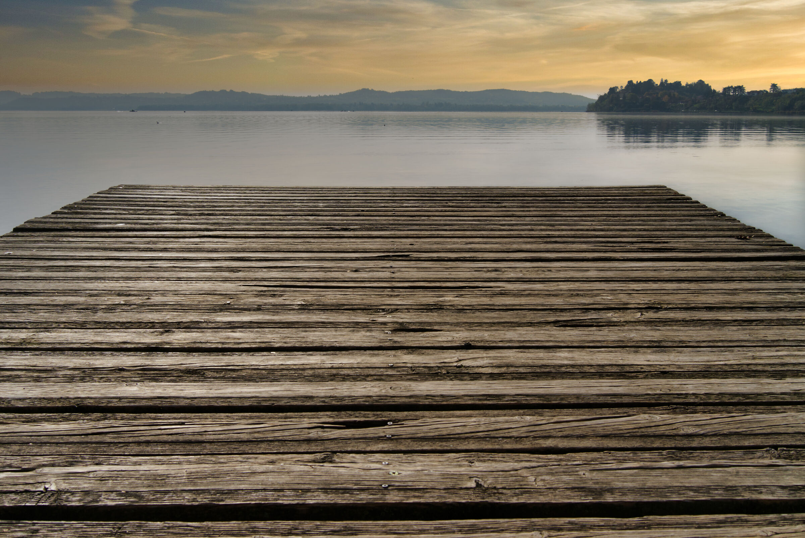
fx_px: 783
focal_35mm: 35
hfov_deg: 54.4
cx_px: 402
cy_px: 269
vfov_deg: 37.9
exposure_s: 1/160
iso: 100
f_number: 14
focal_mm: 35
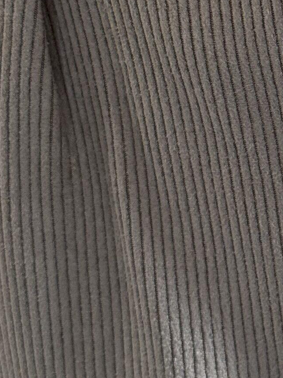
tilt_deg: -13.5
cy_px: 82
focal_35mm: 142
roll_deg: -1.4
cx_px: 416
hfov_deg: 10.1
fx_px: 1547
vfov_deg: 13.8
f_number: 1.78
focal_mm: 6.76
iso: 100
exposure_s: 1/108
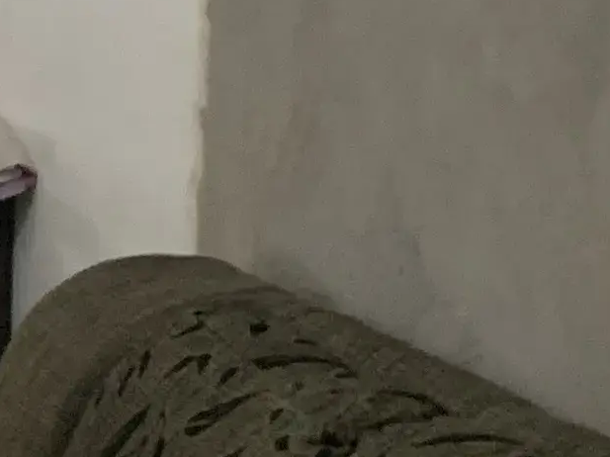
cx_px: -967
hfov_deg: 9.9
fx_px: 2994
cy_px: -7
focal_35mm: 170
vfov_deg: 8.7
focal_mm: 4.25
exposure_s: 1/60
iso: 200
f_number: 1.8
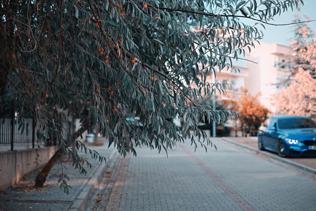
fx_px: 465
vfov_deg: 25.5
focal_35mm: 53
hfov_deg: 37.5
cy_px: 106
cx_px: 158
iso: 400
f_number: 2.2
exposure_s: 1/1800
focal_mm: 35
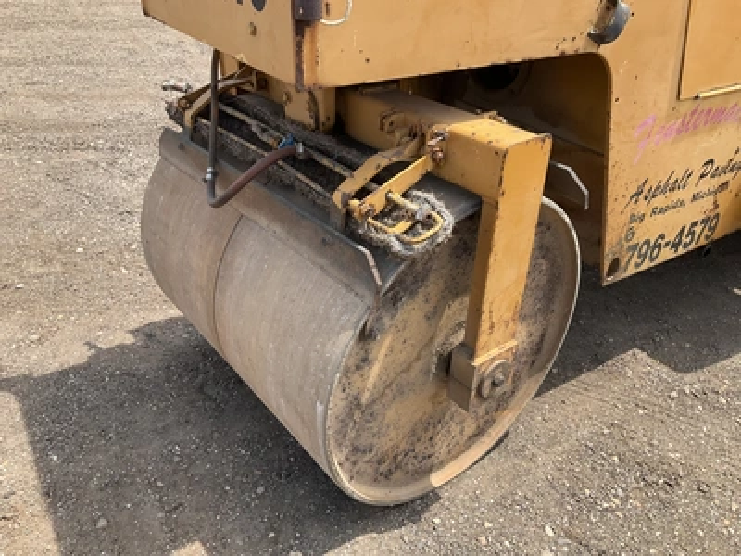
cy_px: 278
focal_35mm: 29
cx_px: 370
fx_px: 621
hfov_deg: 61.7
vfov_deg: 48.2
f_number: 1.8
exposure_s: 1/613
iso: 25
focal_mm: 3
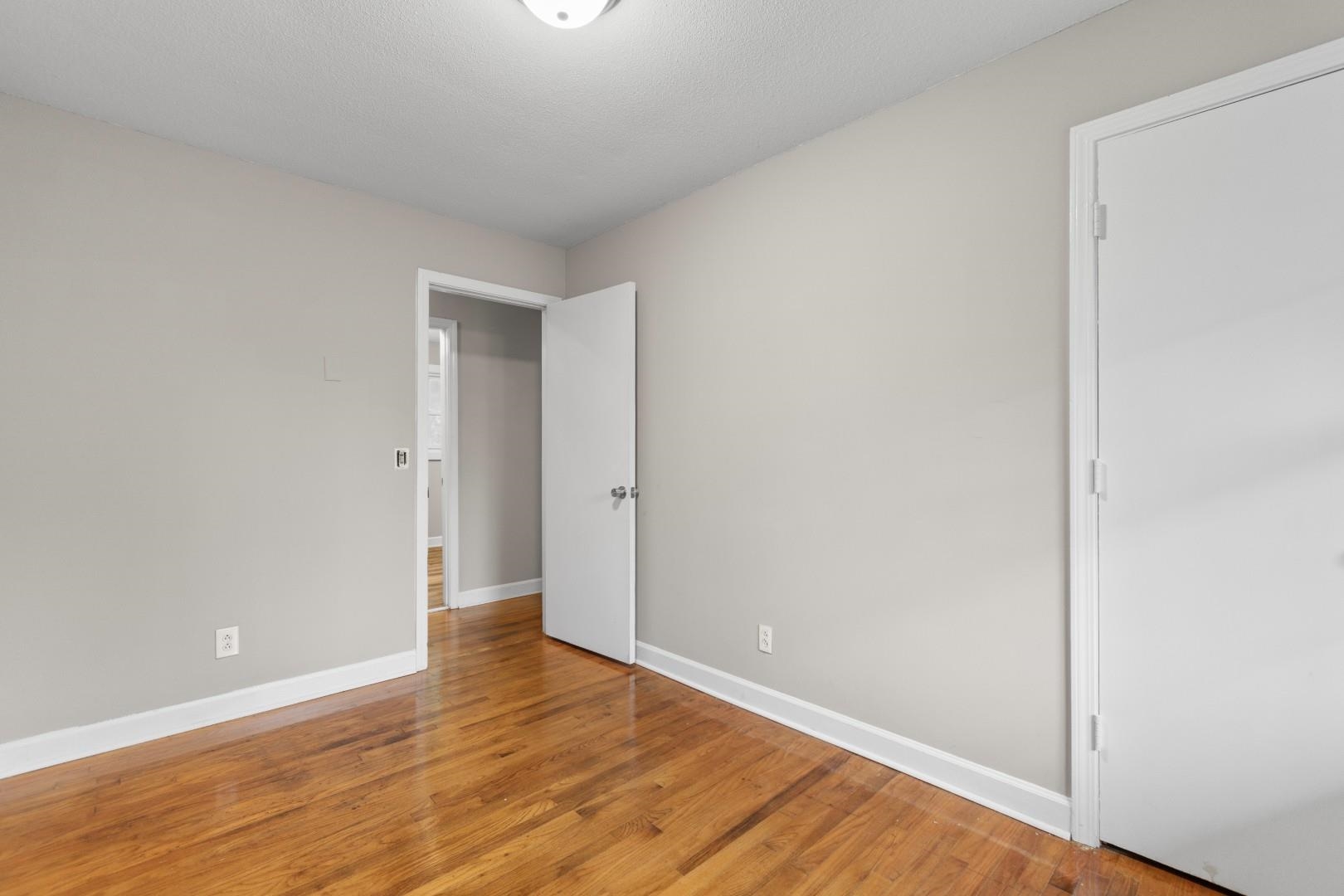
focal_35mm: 15
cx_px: 672
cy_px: 448
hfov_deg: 100.4
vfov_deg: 77.3
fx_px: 560
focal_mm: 10
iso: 100
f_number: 4.5
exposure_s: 1/1.25
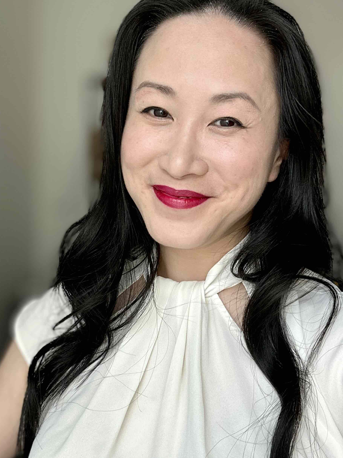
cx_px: 194
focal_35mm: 38
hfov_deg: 37.6
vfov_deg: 48.8
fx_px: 502
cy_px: 194
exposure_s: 1/121
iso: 64
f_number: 1.9
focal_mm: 2.69
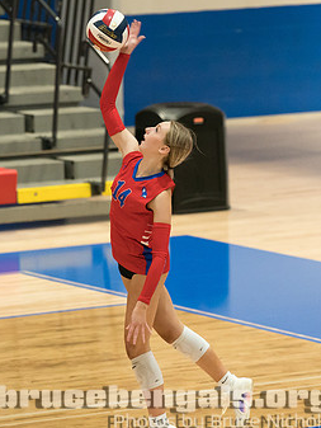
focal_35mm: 310
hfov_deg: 4.8
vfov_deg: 6.4
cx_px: 165
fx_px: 3830
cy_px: 182
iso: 3200
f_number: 2.8
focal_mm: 144
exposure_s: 1/1000
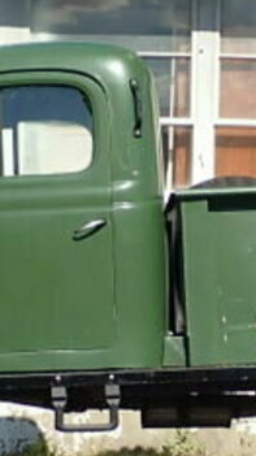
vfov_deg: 13.1
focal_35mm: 164
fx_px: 1982
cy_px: 344
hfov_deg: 7.4
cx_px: 155
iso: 100
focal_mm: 7.84
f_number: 4
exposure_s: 1/320
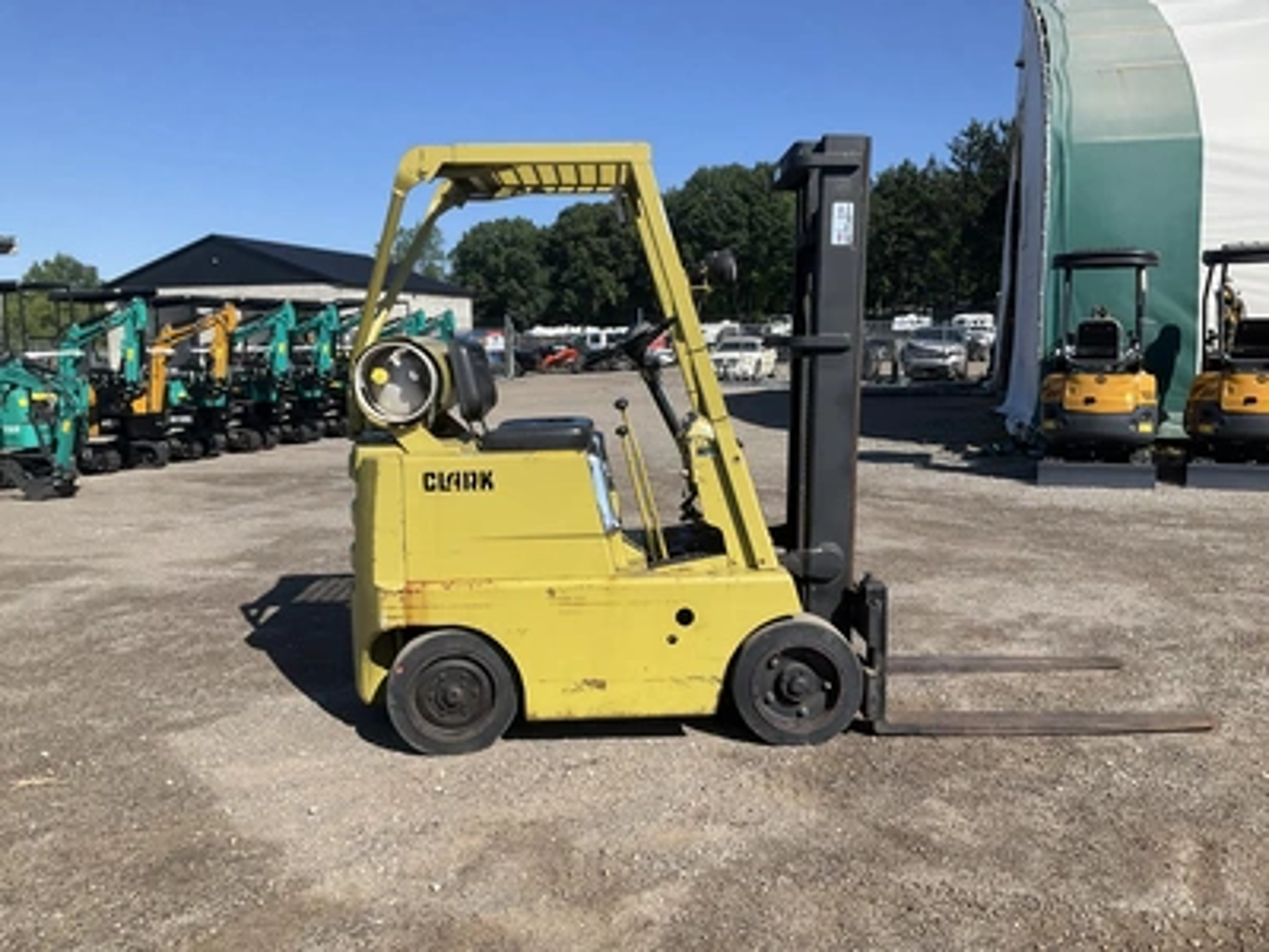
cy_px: 476
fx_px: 1063
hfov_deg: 61.7
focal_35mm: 29
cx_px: 634
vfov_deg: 48.2
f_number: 1.8
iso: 25
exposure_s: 1/1786
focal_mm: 3
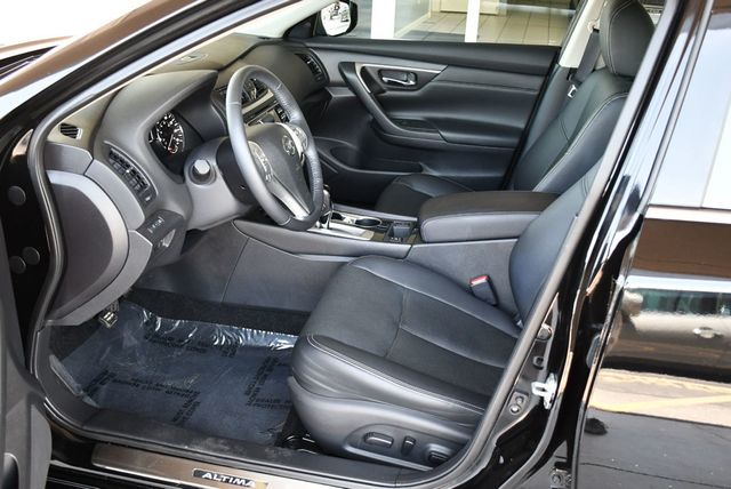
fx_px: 732
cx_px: 366
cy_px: 244
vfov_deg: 36.9
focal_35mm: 36
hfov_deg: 53.1
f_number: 3.5
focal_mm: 18
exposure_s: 1/160
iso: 800
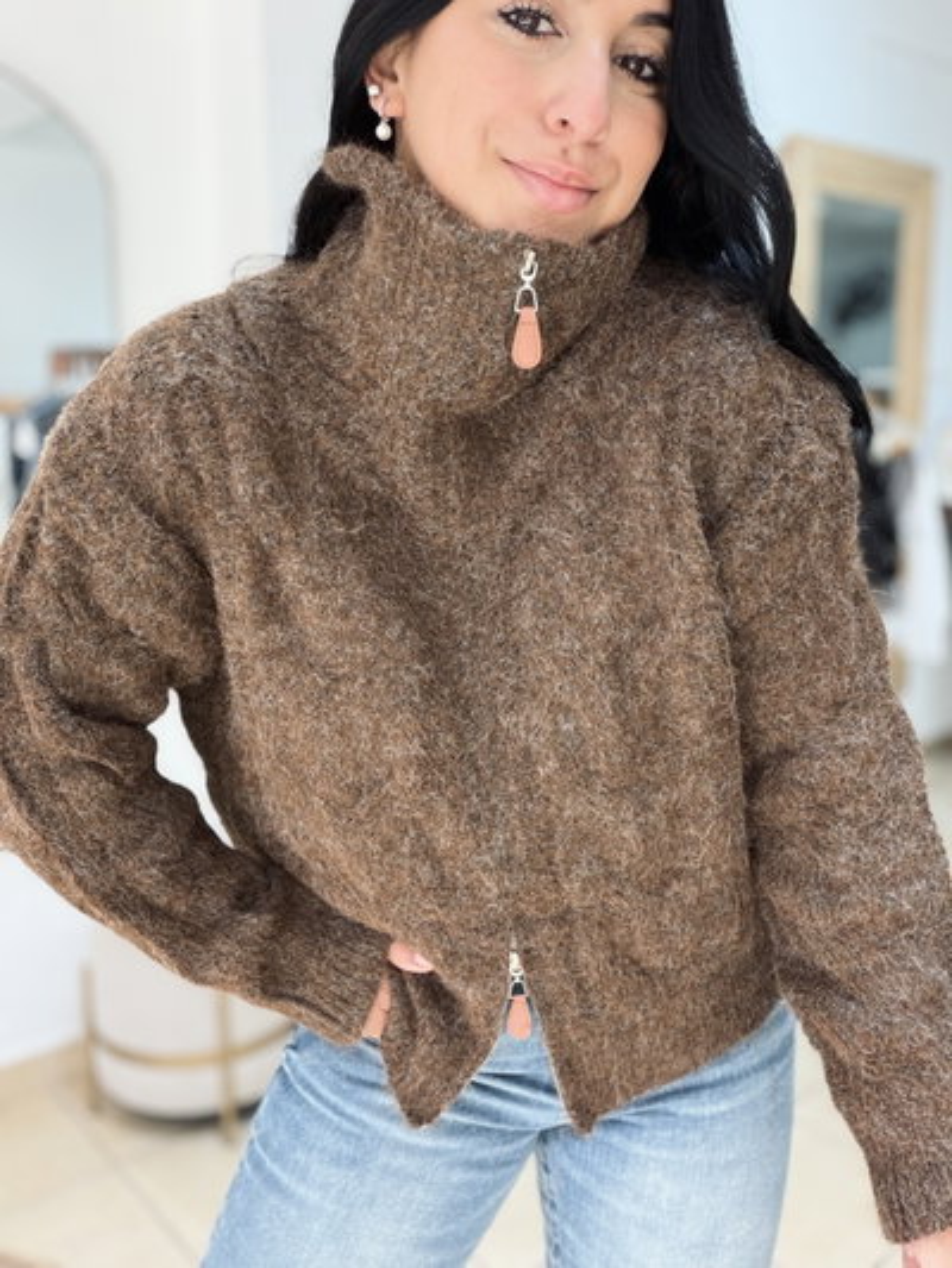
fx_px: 1100
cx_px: 476
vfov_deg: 60.0
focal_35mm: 30
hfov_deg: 46.8
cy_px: 634
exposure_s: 1/50
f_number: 1.9
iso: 40
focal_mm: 2.71
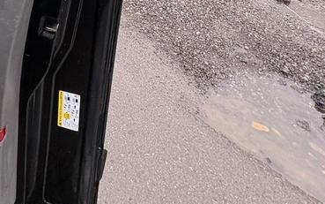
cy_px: -87
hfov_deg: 45.5
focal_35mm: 36
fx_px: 319
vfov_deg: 27.1
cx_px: 0
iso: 64
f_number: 2.2
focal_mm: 2.22
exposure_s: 1/155
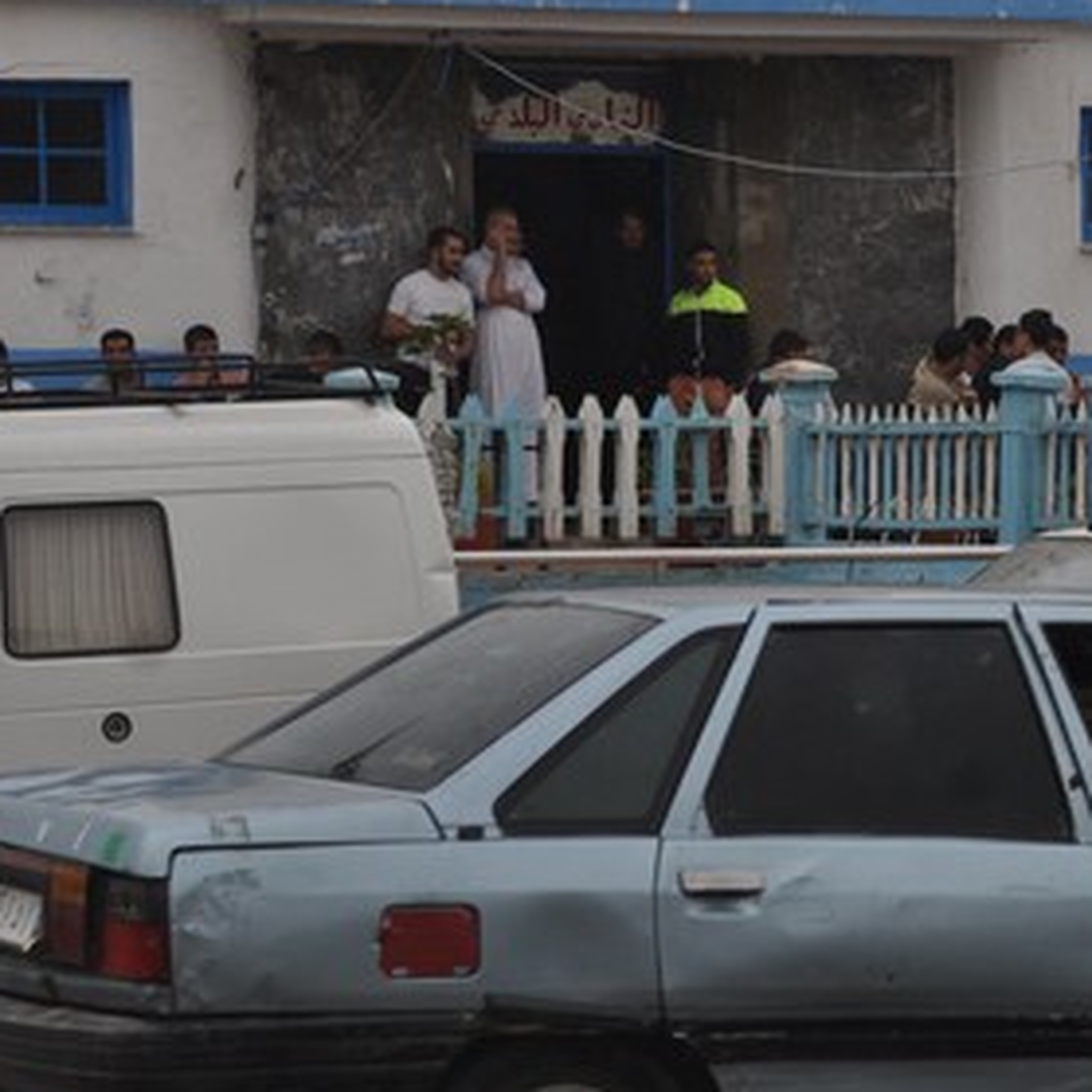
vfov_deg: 7.5
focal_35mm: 234
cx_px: 1143
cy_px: 765
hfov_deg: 7.4
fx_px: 8352
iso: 200
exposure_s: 1/640
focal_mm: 80
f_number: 6.3
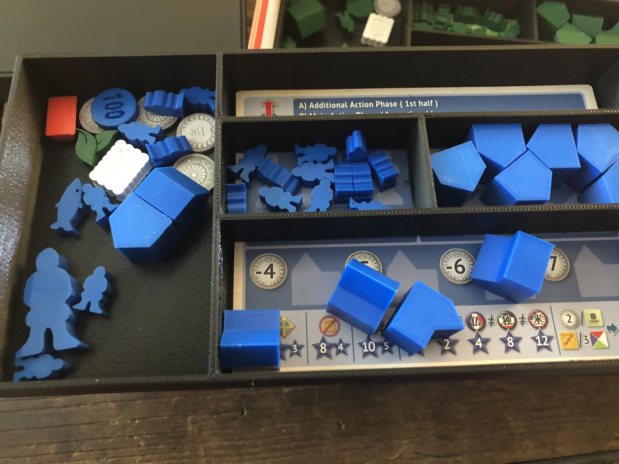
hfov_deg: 63.4
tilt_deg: -69.1
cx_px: 310
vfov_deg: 49.7
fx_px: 501
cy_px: 232
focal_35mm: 28
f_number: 1.8
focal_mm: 4
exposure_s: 1/4
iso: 100
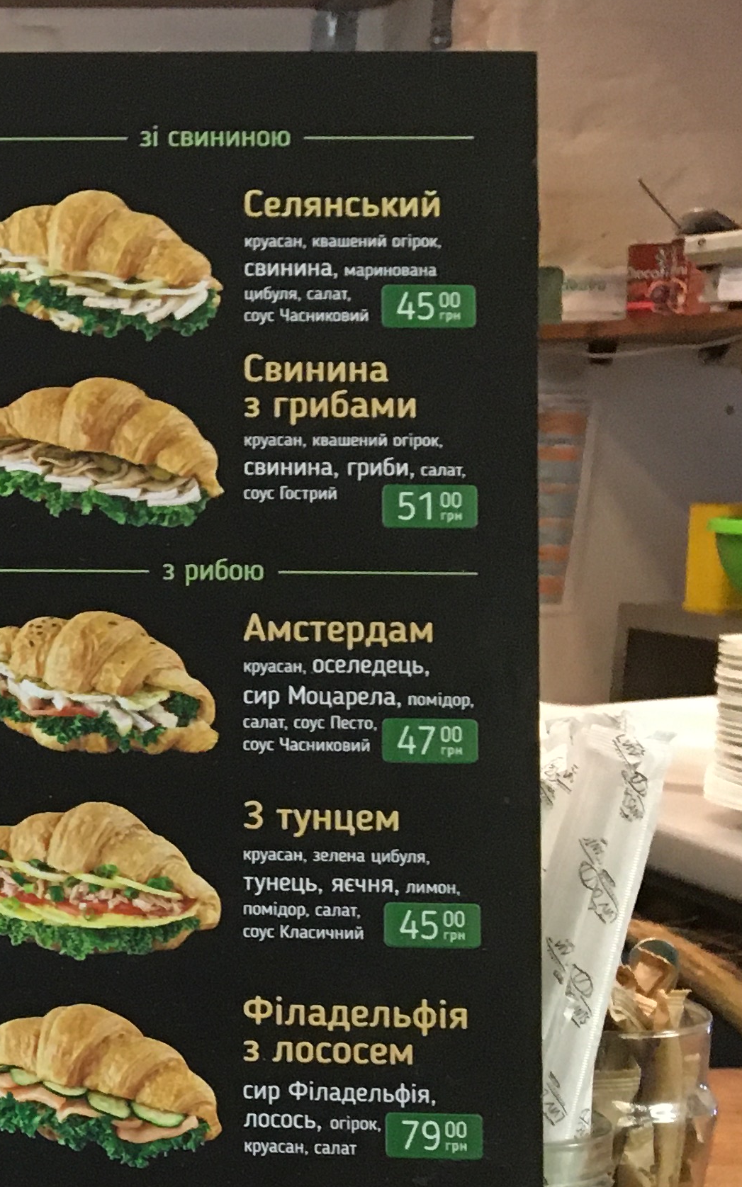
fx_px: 2394
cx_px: -609
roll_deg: -0.9
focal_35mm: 74
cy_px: 933
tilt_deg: -12.7
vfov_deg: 27.3
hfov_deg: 15.2
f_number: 2.2
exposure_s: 1/20
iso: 200
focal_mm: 4.15
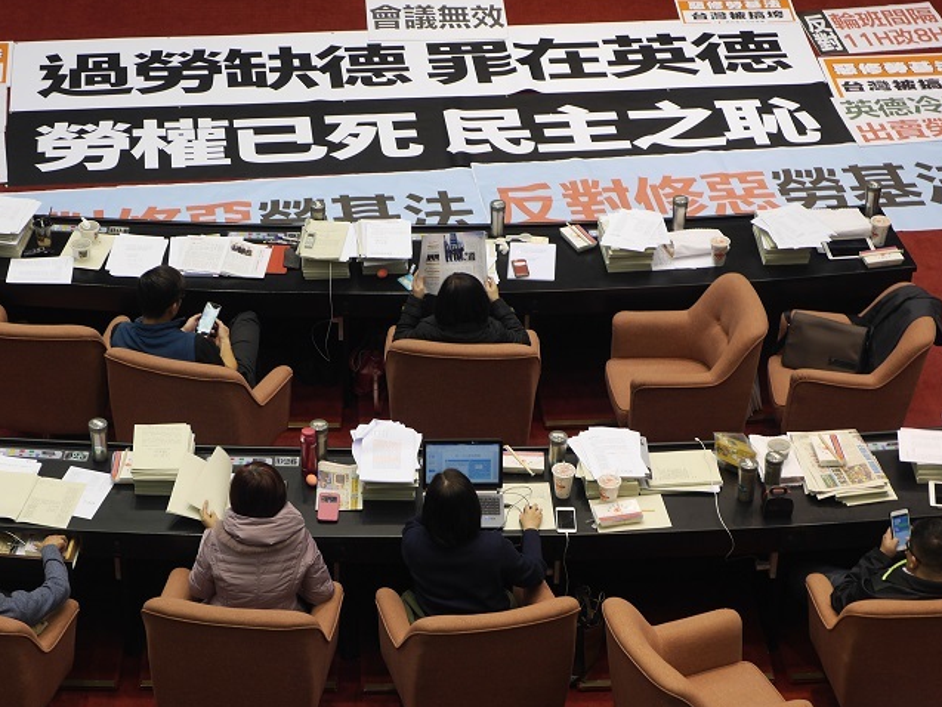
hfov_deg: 22.2
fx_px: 2395
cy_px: 427
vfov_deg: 16.8
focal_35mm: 88
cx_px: 410
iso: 200
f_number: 2.8
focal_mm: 33
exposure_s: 1/60
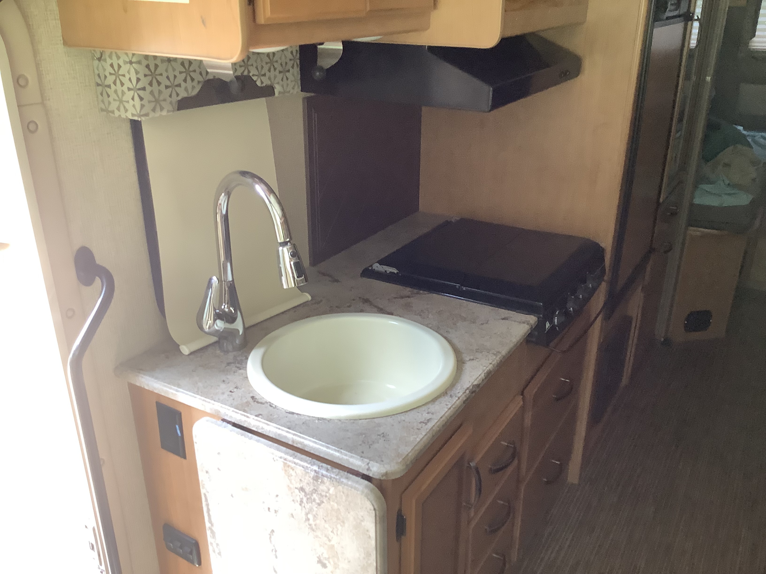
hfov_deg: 58.4
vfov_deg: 45.4
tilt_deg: -21.6
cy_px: 287
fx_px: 686
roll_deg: +0.7
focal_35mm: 31
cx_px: 383
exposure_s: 1/60
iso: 125
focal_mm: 3.3
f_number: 2.4
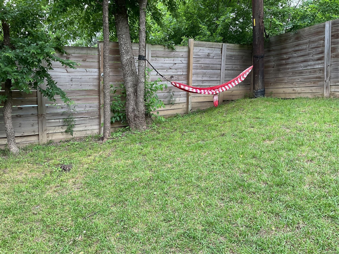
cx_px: 170
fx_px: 284
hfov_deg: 61.7
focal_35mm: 29
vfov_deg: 48.2
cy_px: 127
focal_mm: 3
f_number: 1.8
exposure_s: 1/120
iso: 20
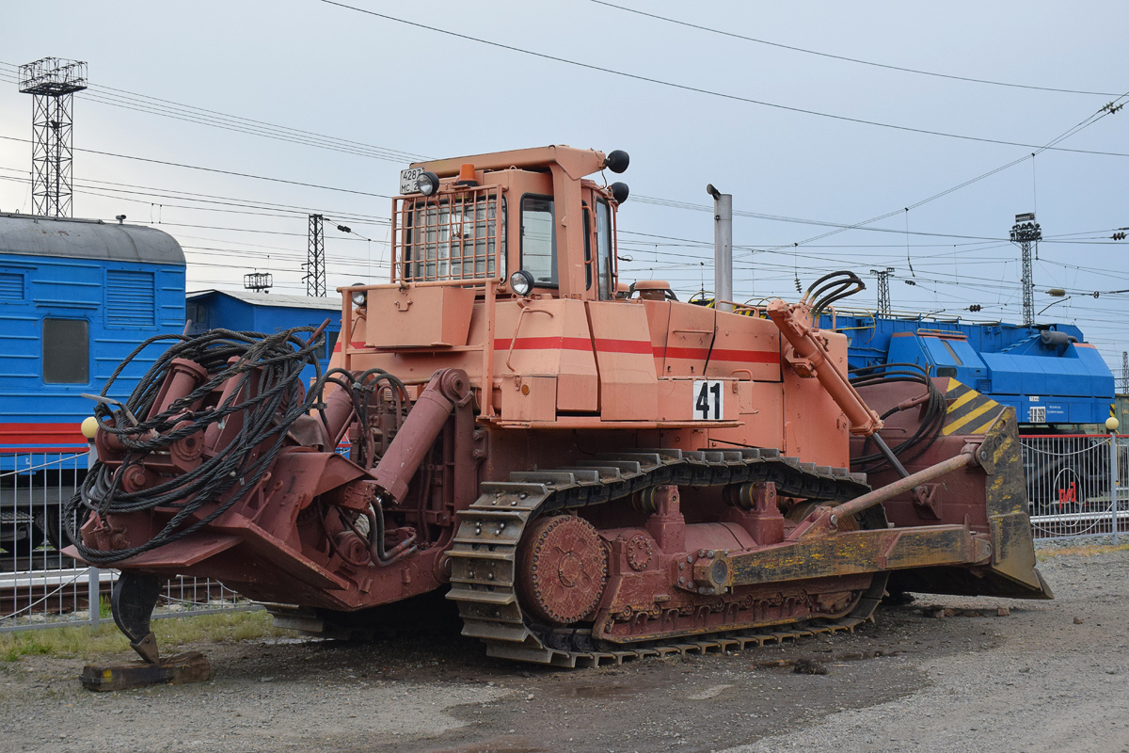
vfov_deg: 23.8
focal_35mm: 57
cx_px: 564
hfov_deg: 35.1
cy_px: 376
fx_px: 1787
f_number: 6.3
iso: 800
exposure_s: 1/640
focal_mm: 38
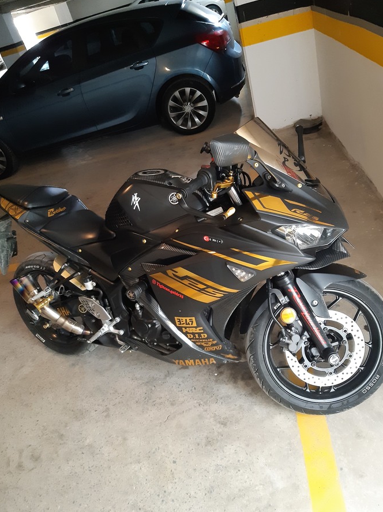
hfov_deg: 51.3
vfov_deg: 65.3
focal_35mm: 27
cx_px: 197
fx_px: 399
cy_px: 251
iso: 500
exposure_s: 1/25
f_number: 1.7
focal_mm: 3.92
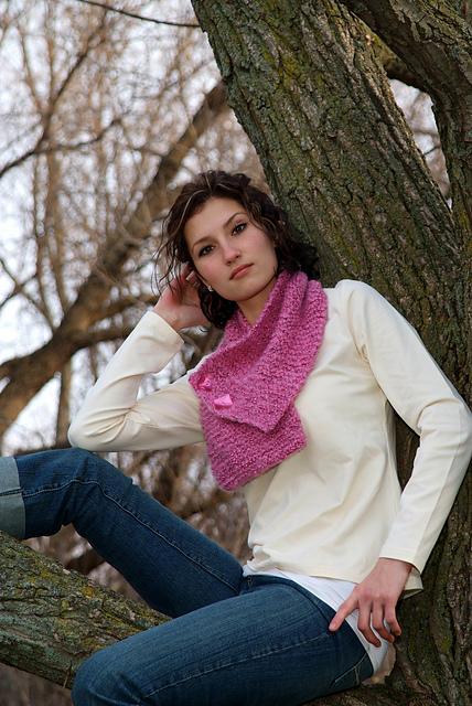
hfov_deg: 9.6
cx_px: 236
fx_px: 2806
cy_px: 353
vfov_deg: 14.3
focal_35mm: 143
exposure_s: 1/90
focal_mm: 95
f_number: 5.6
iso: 100
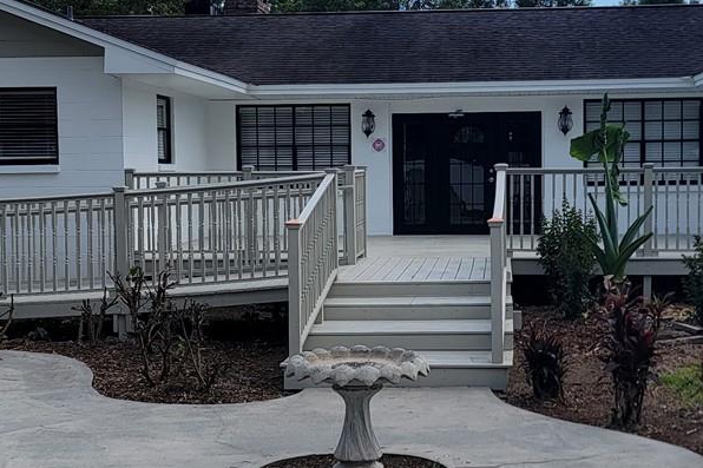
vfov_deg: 20.3
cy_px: 228
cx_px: 393
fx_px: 1308
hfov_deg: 30.1
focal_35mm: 67
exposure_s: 1/1126
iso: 16
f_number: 1.8
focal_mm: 6.7
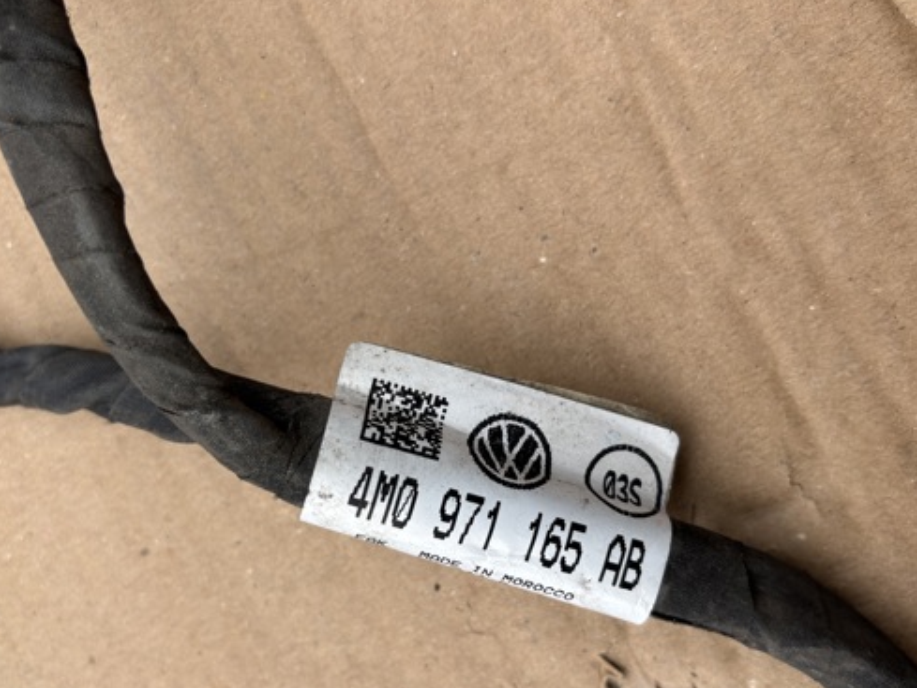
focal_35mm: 34
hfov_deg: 53.9
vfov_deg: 41.6
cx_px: 471
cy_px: 407
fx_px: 901
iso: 50
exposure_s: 1/763
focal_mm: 5.96
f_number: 1.6
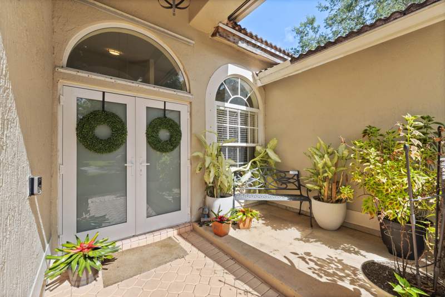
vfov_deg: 81.2
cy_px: 148
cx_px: 222
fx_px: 173
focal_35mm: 14
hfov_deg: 104.3
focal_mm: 14
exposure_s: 1/60
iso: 250
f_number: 9
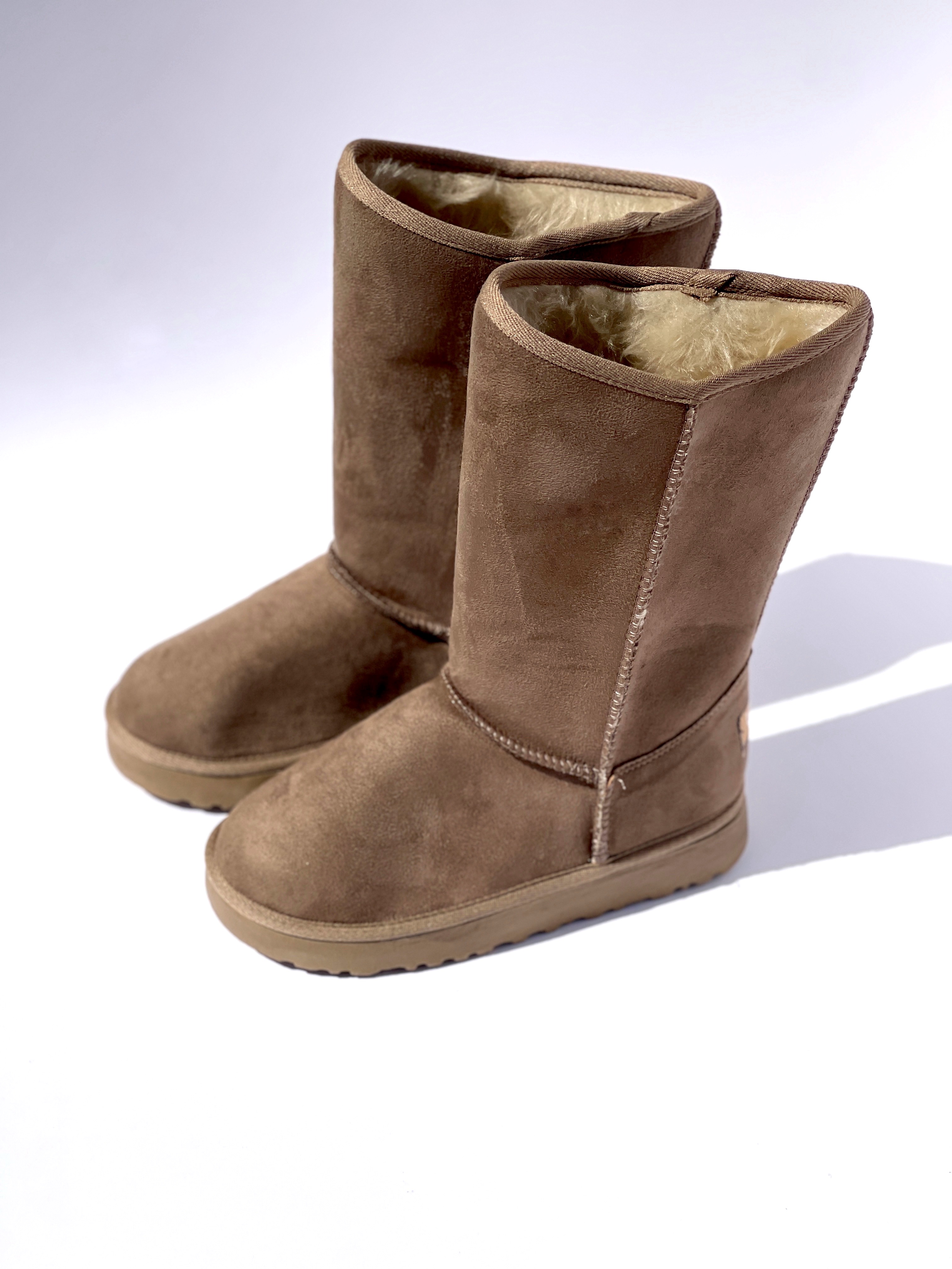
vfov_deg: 30.3
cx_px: 476
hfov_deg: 22.9
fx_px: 2347
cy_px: 634
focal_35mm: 64
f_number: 2.2
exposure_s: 1/6494
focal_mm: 7.5
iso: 32
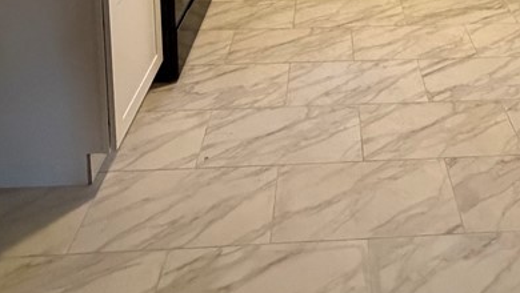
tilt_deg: -8.0
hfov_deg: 49.3
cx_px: 361
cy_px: -204
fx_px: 552
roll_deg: -0.1
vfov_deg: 21.7
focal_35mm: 40
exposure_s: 1/60
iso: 640
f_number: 2.2
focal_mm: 2.22
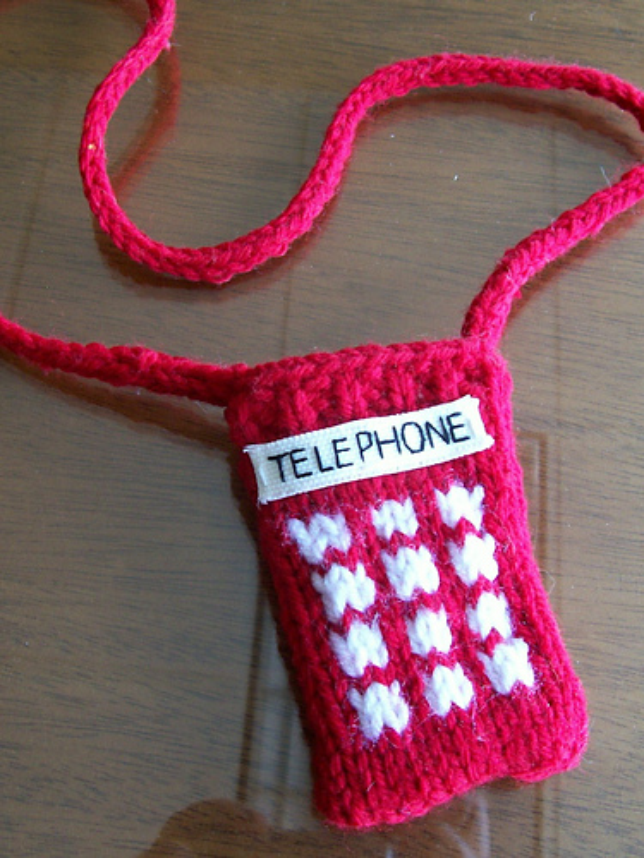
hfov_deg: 41.8
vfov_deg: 54.0
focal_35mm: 34
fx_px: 843
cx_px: 322
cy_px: 429
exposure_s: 1/32
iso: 81
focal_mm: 5.6
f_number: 2.7
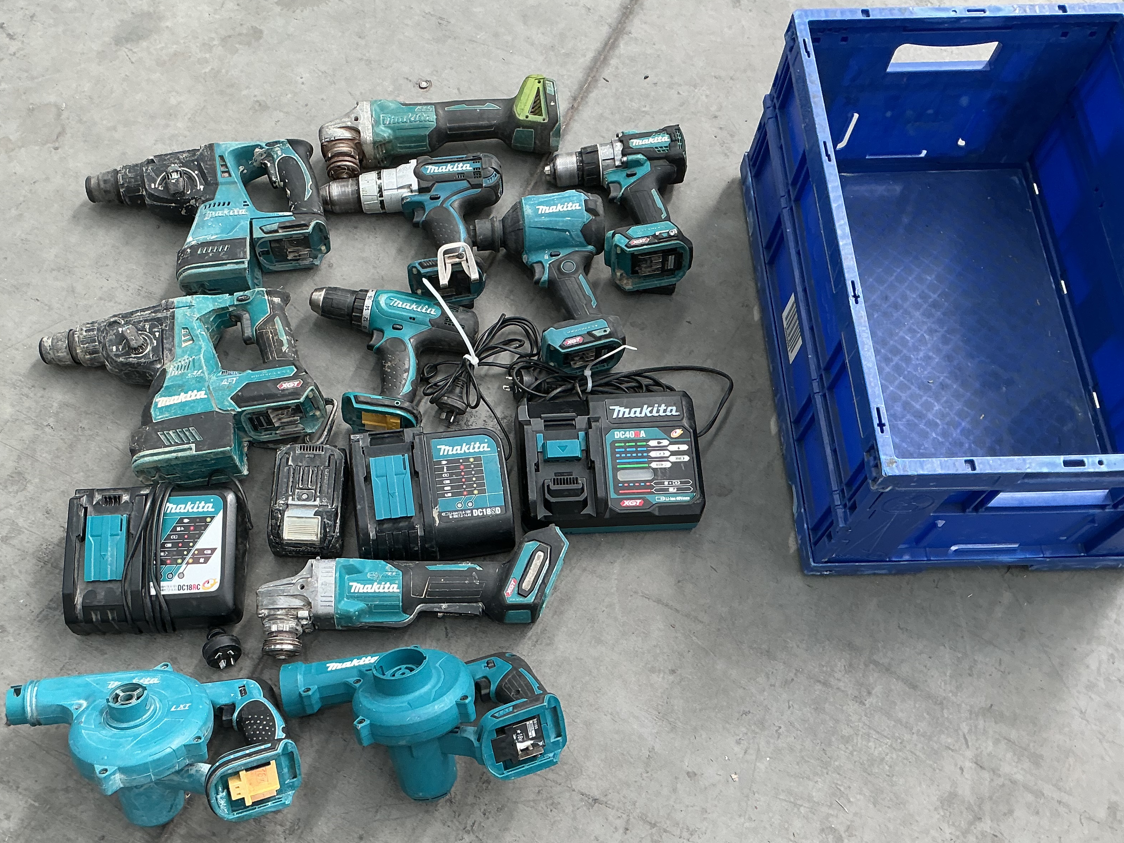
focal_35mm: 37
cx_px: 434
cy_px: 477
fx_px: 1201
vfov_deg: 38.6
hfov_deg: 49.7
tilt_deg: -65.0
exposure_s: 1/120
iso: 40
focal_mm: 3
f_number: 1.8
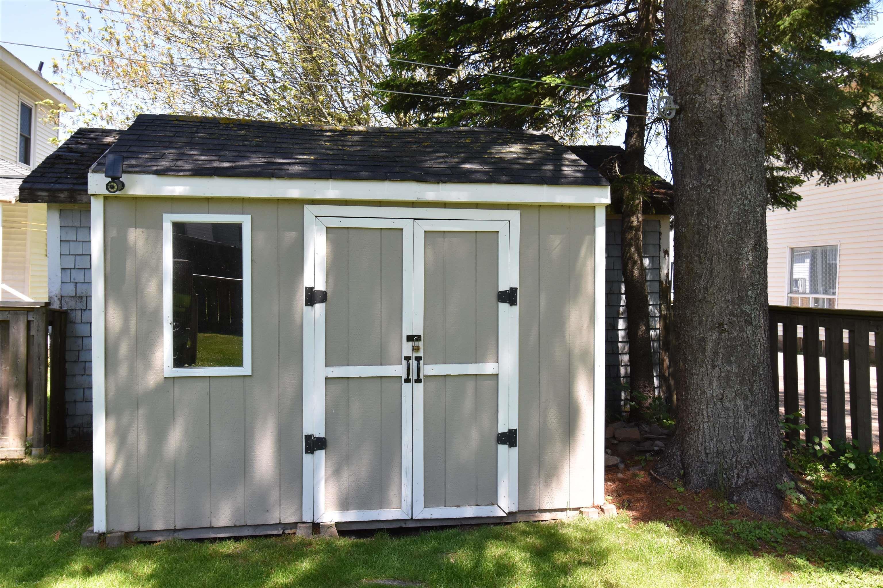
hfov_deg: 61.9
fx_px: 736
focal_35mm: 30
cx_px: 442
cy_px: 294
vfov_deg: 43.6
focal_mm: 20
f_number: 8
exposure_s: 1/250
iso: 400
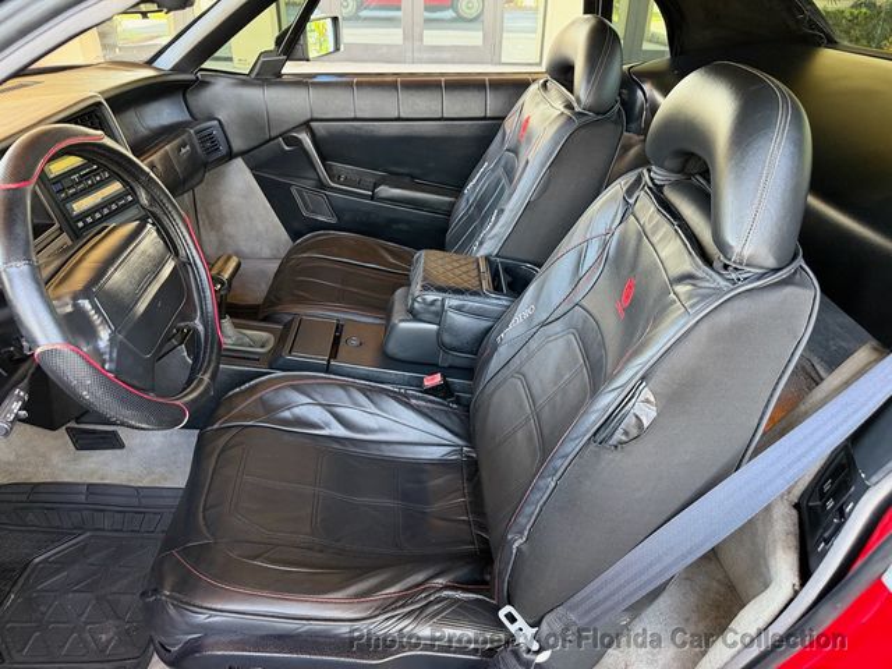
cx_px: 446
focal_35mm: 24
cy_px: 334
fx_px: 618
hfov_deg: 71.6
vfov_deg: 56.8
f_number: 1.78
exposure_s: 1/60
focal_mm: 6.76
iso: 250
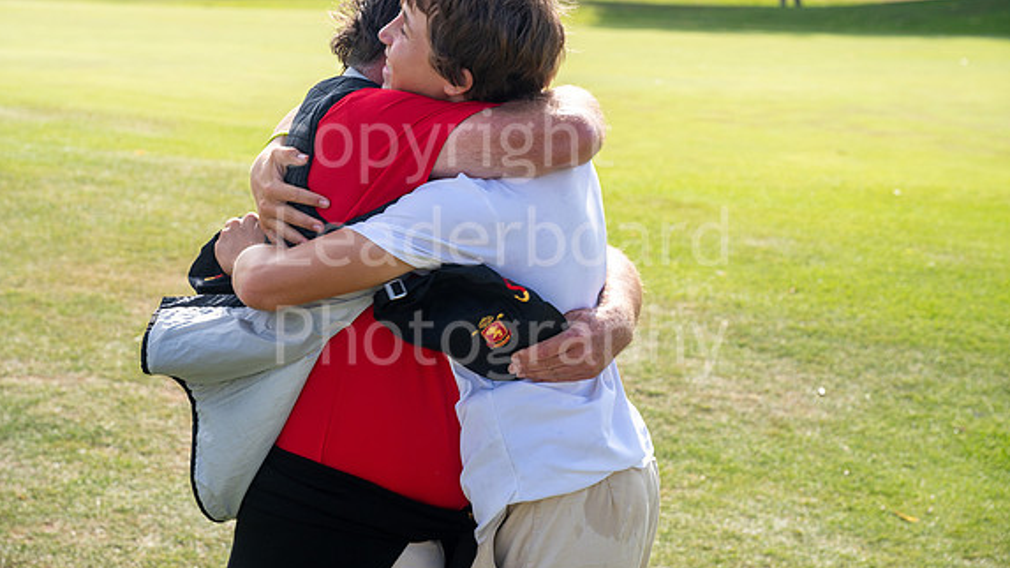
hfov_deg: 24.2
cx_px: 504
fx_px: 2356
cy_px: 253
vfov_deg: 13.7
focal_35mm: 88
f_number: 6.3
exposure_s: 1/500
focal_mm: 83
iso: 250
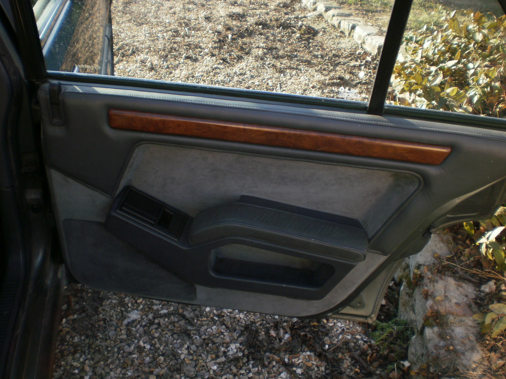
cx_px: 253
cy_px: 190
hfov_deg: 51.4
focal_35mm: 36
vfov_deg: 39.7
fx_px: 526
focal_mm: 6.3
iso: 100
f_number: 3.1
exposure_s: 1/160
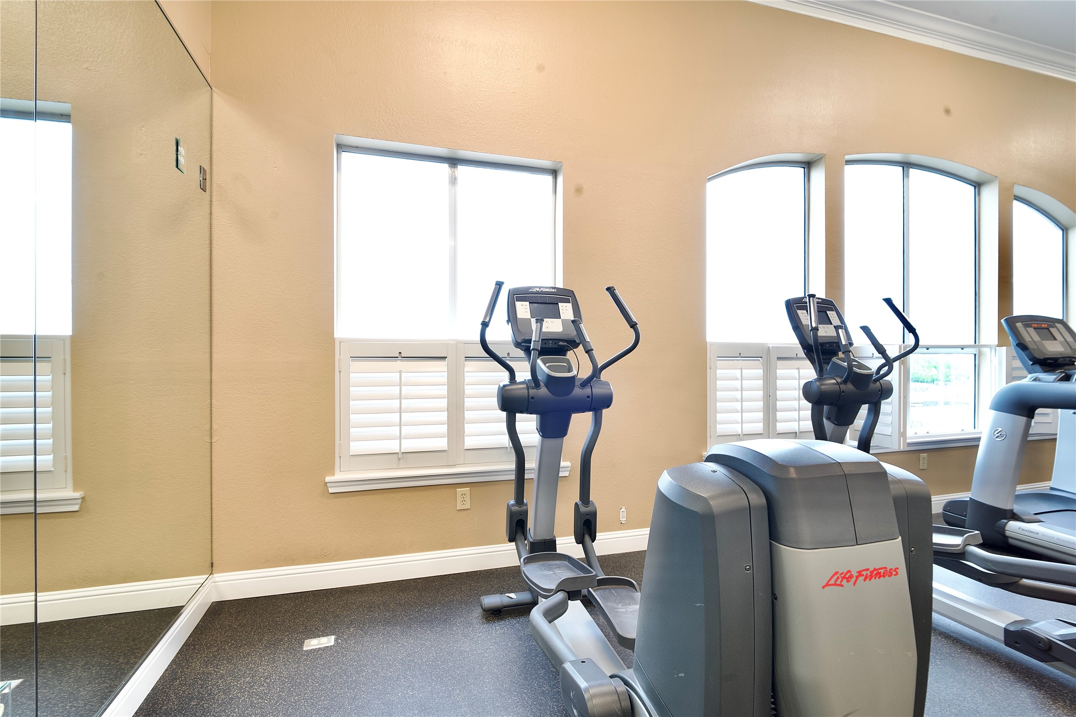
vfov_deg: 73.7
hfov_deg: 96.7
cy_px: 358
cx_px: 538
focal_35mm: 16
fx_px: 478
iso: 400
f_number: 8
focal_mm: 16
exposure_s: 1/3
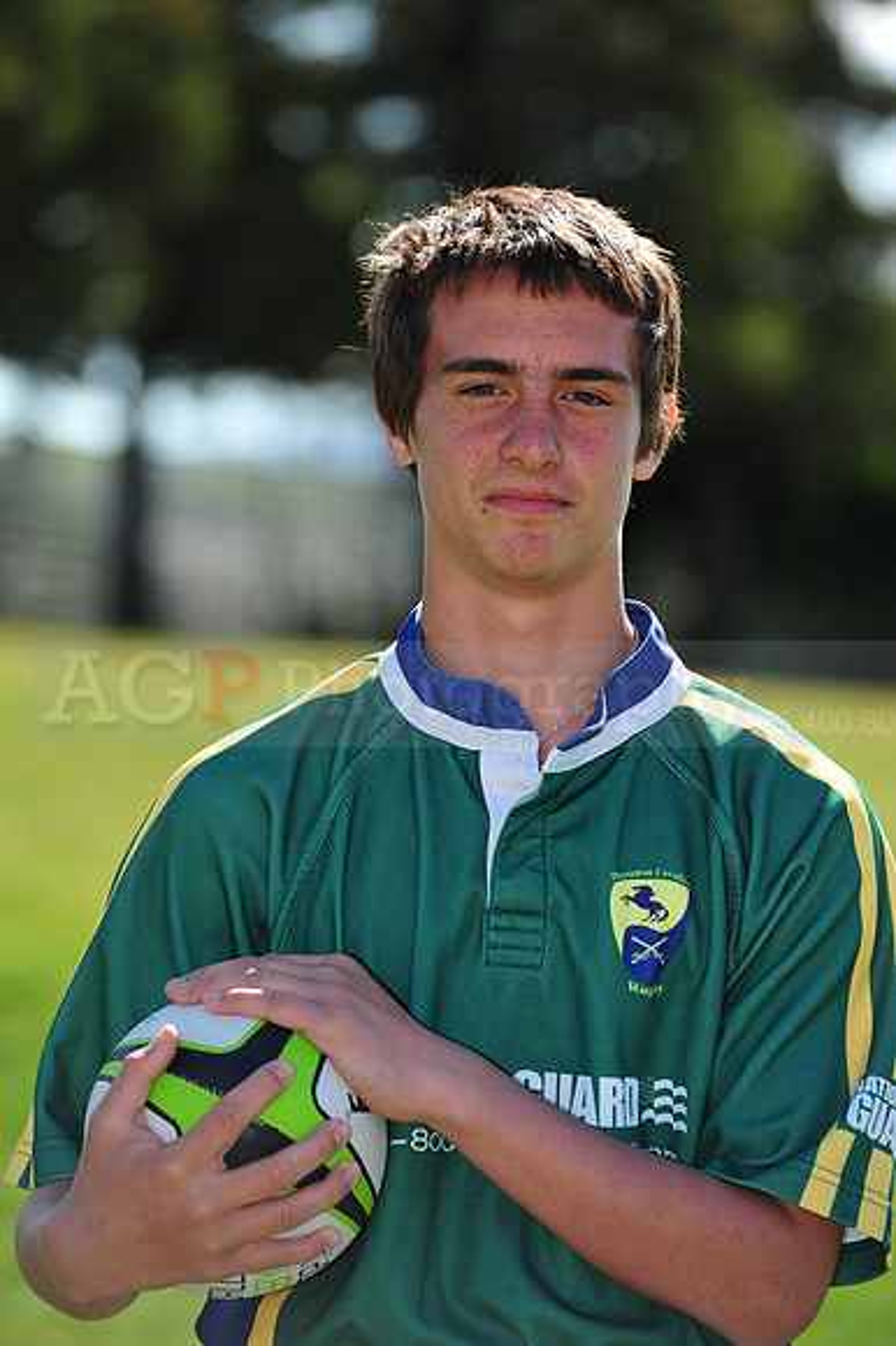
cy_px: 673
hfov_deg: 6.9
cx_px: 448
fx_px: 7475
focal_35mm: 200
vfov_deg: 10.3
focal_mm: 200
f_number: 4.5
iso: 200
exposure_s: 1/640
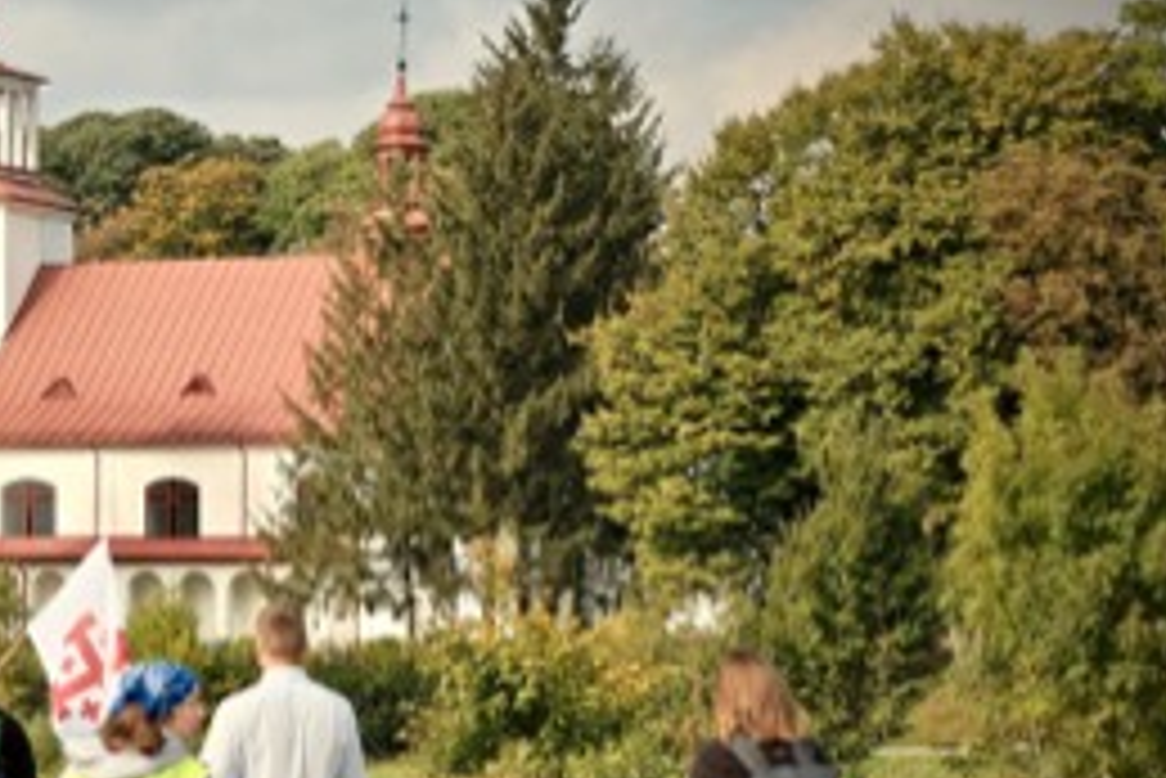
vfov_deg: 11.1
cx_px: 90
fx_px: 4018
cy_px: 558
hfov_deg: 16.3
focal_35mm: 124
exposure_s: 1/1400
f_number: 4.5
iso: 400
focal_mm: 44.4
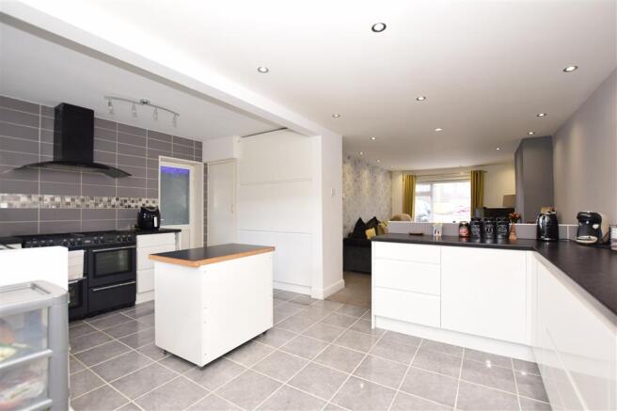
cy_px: 206
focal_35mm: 15
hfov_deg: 100.4
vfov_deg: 77.3
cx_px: 308
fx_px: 257
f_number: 5.6
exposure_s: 1/80
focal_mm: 10
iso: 400
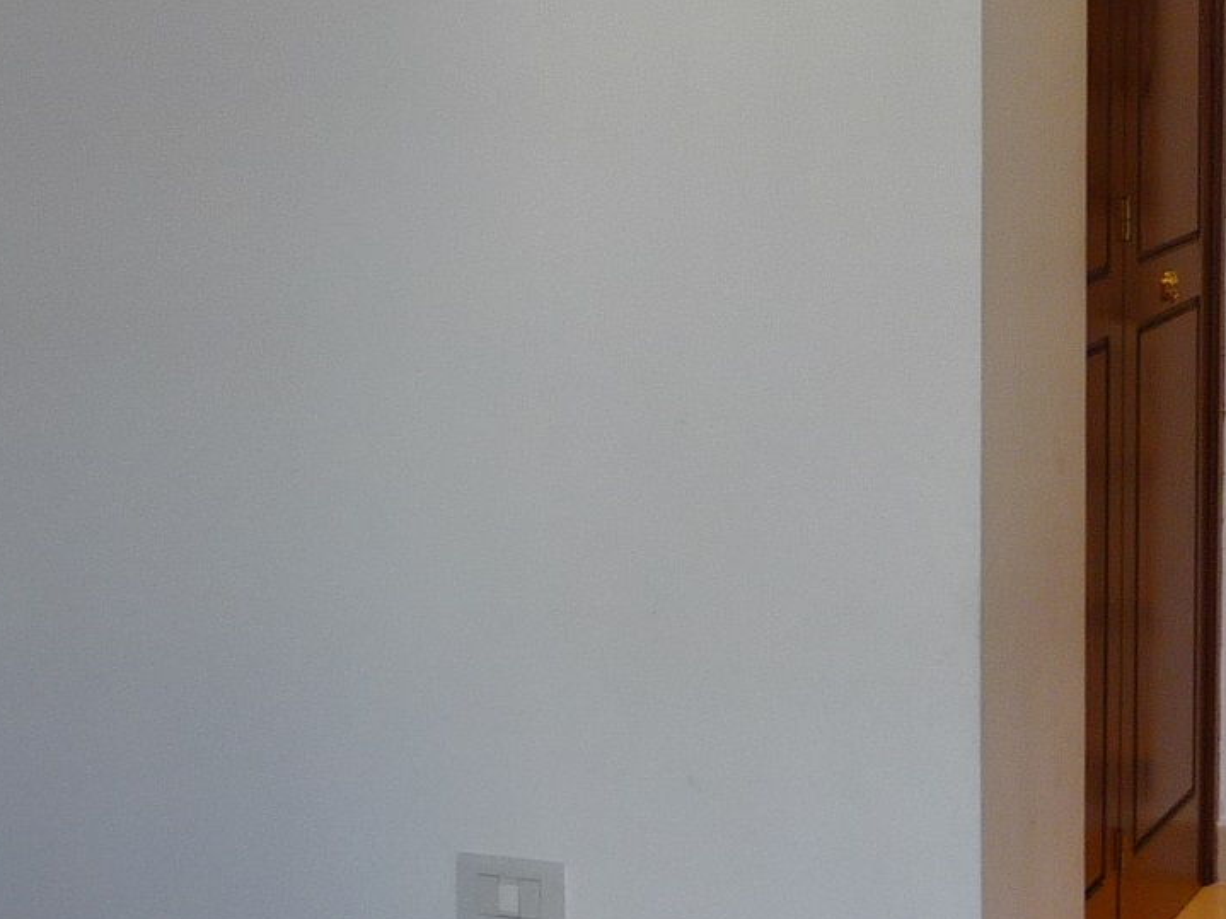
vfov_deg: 15.6
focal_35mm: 94
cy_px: 177
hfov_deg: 20.2
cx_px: 1231
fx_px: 3329
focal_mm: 5.5
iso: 100
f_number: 2.8
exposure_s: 1/30
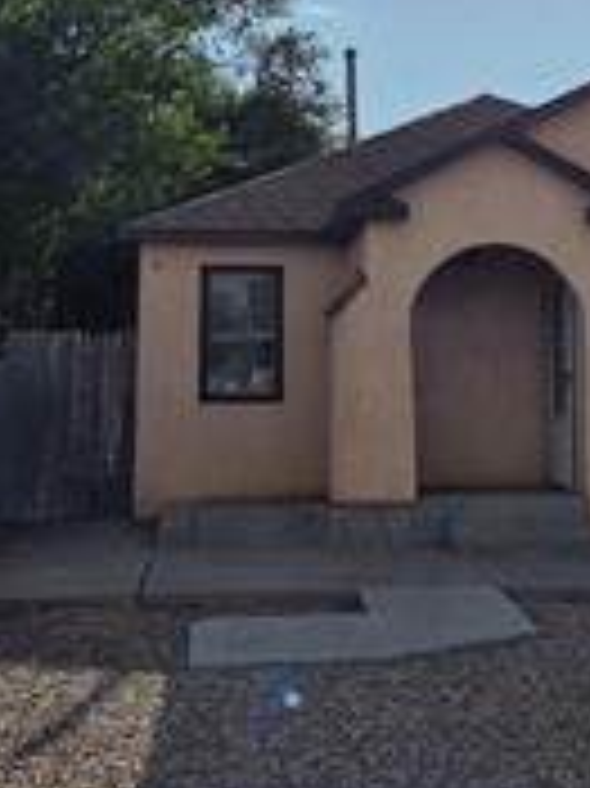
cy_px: 203
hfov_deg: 23.1
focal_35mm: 63
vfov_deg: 30.3
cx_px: 410
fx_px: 1433
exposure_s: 1/10000
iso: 25
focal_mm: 5.4
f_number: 1.8
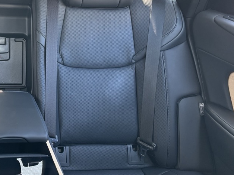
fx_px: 358
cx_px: 22
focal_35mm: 53
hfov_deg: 34.1
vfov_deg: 27.4
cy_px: 63
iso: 125
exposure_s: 1/72
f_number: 1.6
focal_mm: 5.96
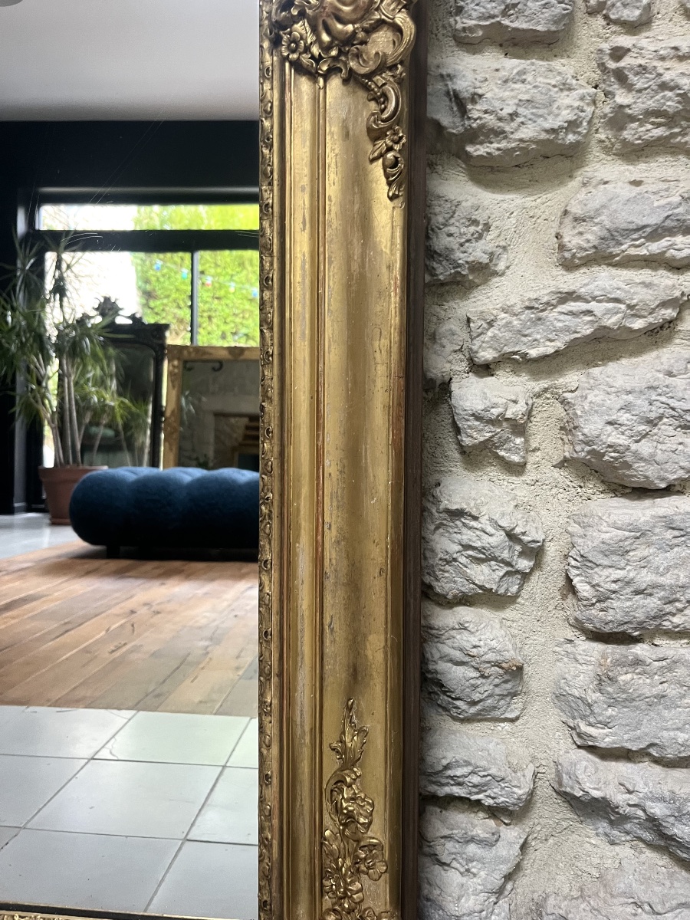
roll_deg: -0.5
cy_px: 460
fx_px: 691
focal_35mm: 26
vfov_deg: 67.3
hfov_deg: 53.1
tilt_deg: -4.4
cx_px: 345
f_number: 1.6
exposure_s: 1/60
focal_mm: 5.1
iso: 320
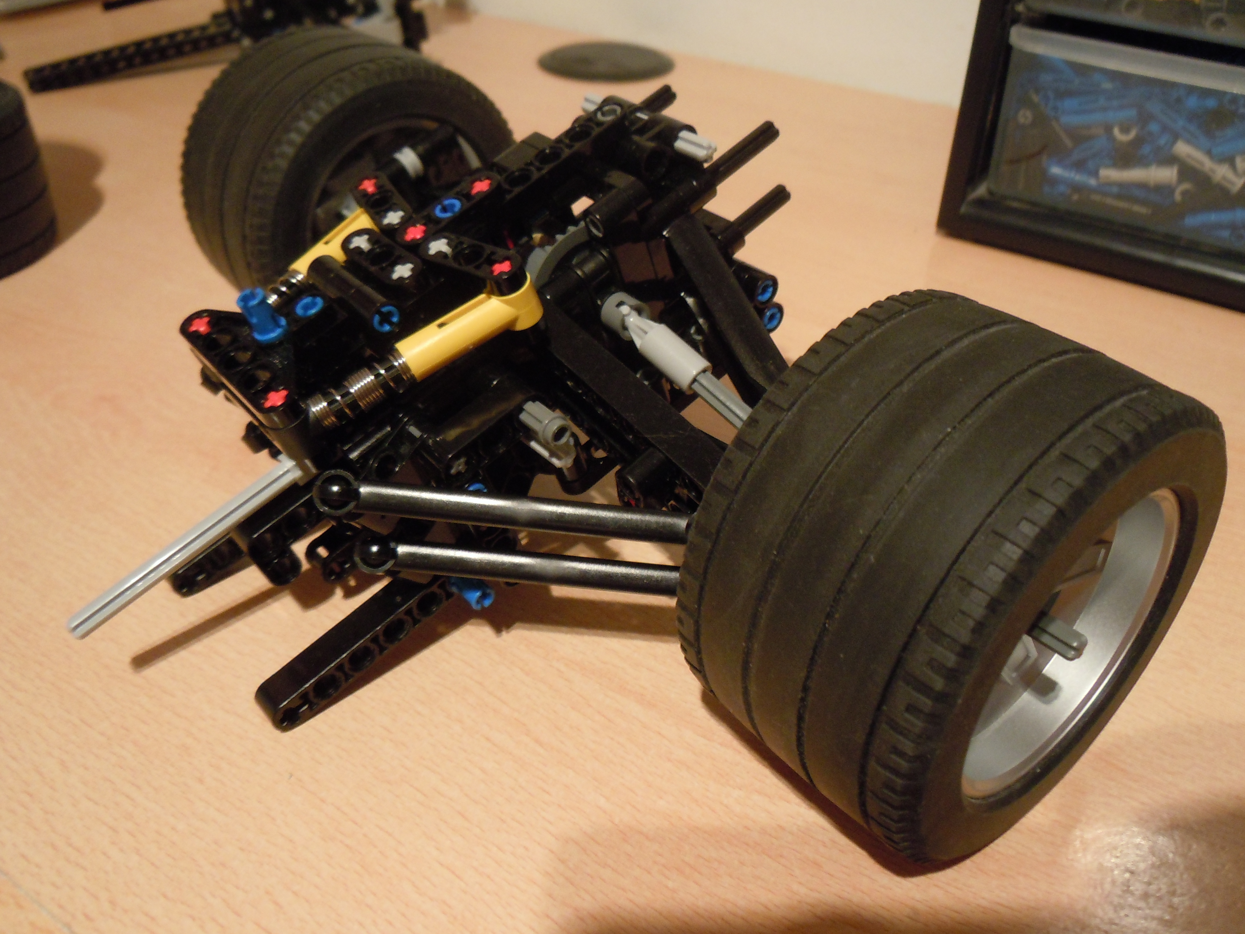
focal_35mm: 30
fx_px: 1079
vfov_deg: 46.8
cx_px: 622
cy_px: 467
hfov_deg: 60.0
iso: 400
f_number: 3.5
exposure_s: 1/5
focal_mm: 5.4
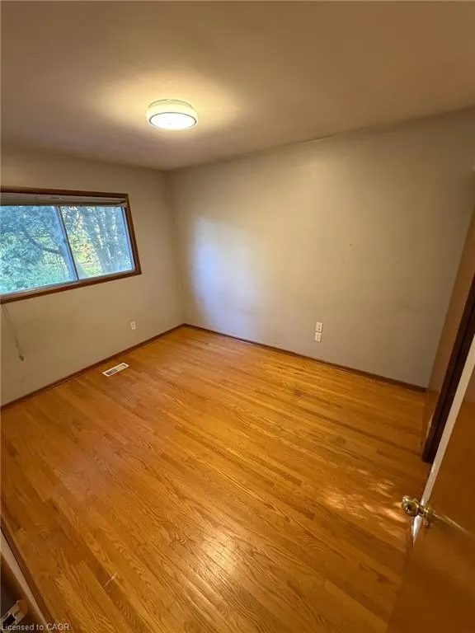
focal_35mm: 14
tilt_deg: -19.8
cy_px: 316
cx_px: 238
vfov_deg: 102.1
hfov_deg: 85.7
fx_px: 256
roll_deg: +2.0
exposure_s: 1/60
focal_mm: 2.22
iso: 400
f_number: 2.2
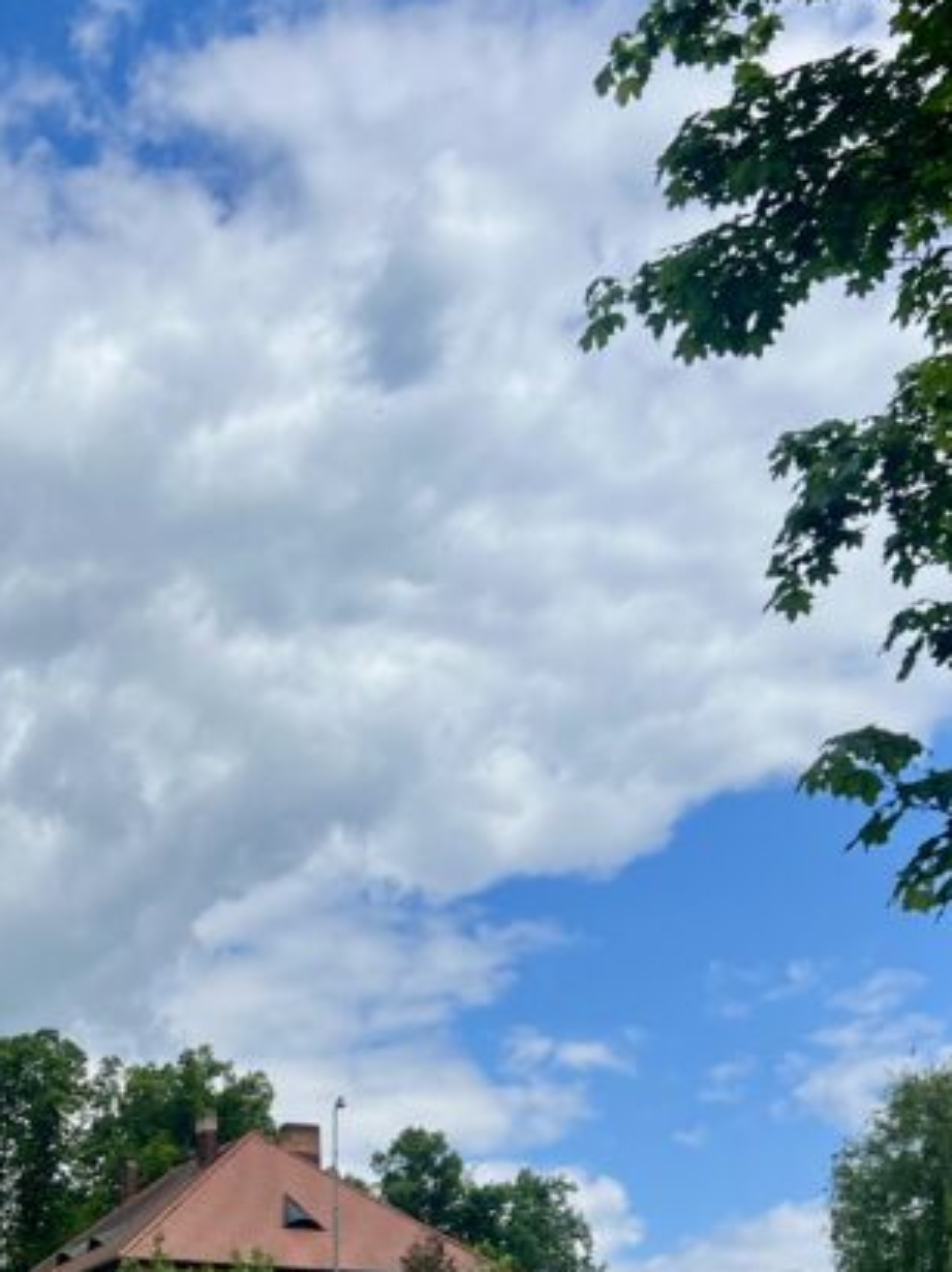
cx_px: 16
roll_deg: +0.2
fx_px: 2386
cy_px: 1253
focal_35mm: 65
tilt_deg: +9.7
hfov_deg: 21.8
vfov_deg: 28.1
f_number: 1.5
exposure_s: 1/6579
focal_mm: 5.7
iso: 50
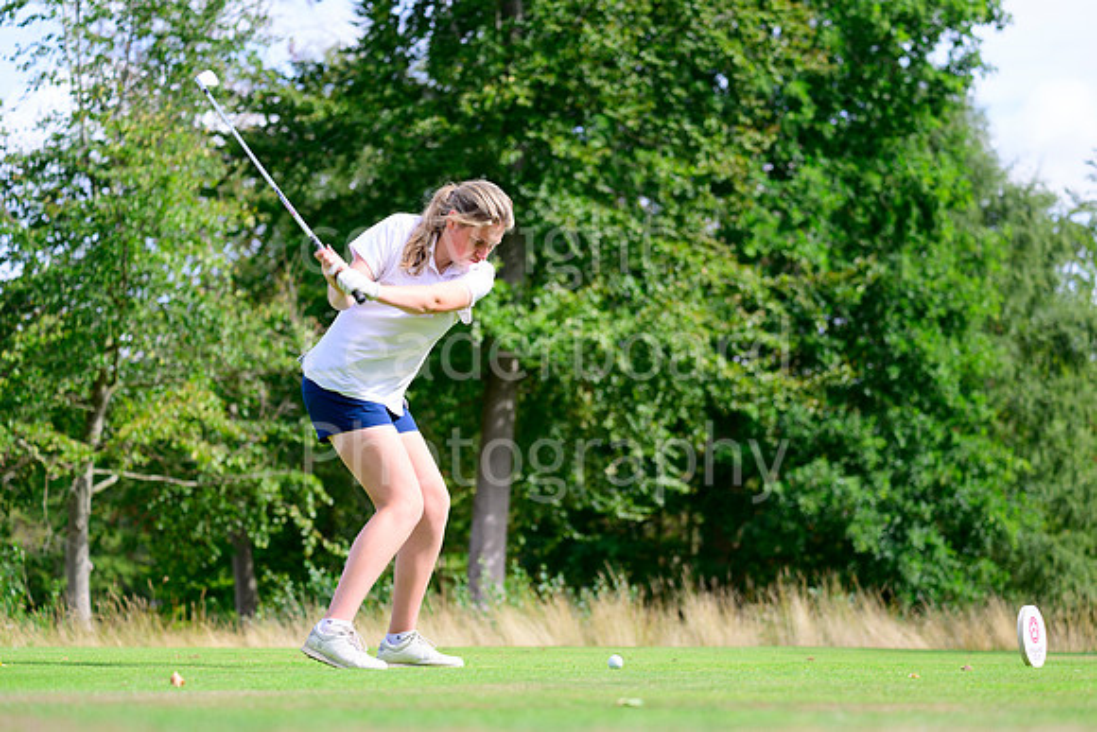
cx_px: 548
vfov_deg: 12.5
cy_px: 366
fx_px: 3353
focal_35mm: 110
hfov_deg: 18.6
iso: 400
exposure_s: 1/800
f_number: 4.5
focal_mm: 110
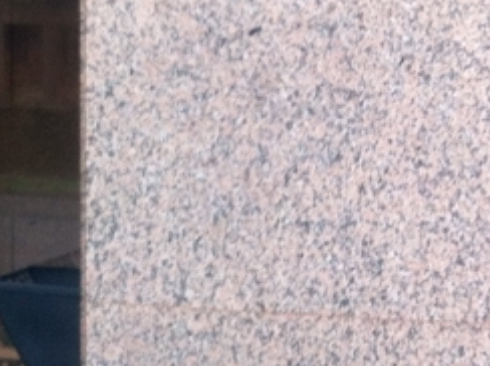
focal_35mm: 129
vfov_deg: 11.4
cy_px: 80
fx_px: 1822
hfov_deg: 13.9
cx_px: -347
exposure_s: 1/17
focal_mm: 3.85
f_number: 2.8
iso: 100
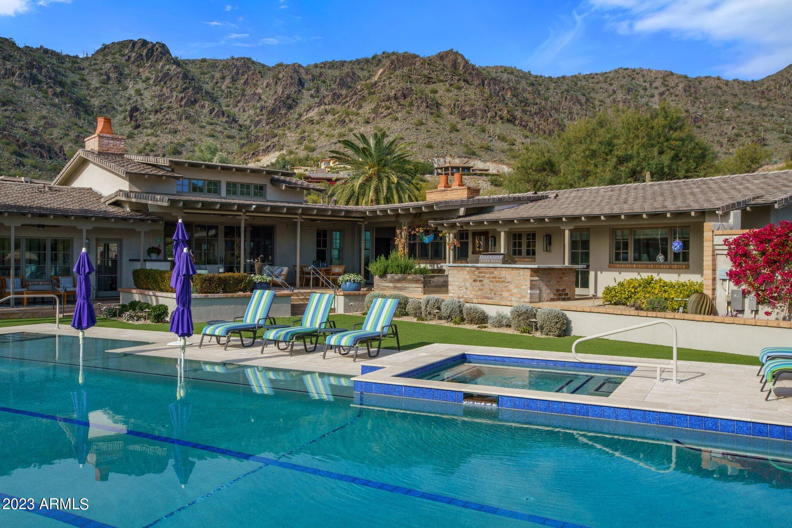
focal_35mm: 31
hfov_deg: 60.3
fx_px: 682
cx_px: 396
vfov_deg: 42.3
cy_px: 264
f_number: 13
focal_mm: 31
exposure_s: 1/350
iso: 400
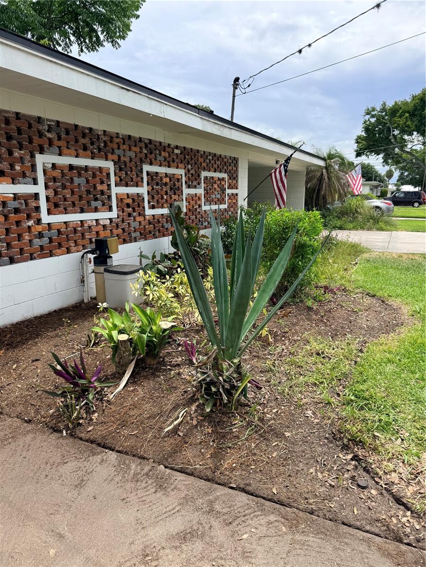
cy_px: 284
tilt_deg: -12.7
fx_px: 394
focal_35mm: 24
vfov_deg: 71.6
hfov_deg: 56.8
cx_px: 213
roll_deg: -0.3
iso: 80
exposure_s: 1/4975
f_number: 1.78
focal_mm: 6.76
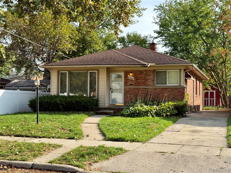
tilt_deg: +2.4
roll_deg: -0.9
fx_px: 320
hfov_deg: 39.7
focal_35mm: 48
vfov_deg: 30.3
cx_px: 116
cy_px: 86
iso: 100
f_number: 1.78
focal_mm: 6.76
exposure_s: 1/2273
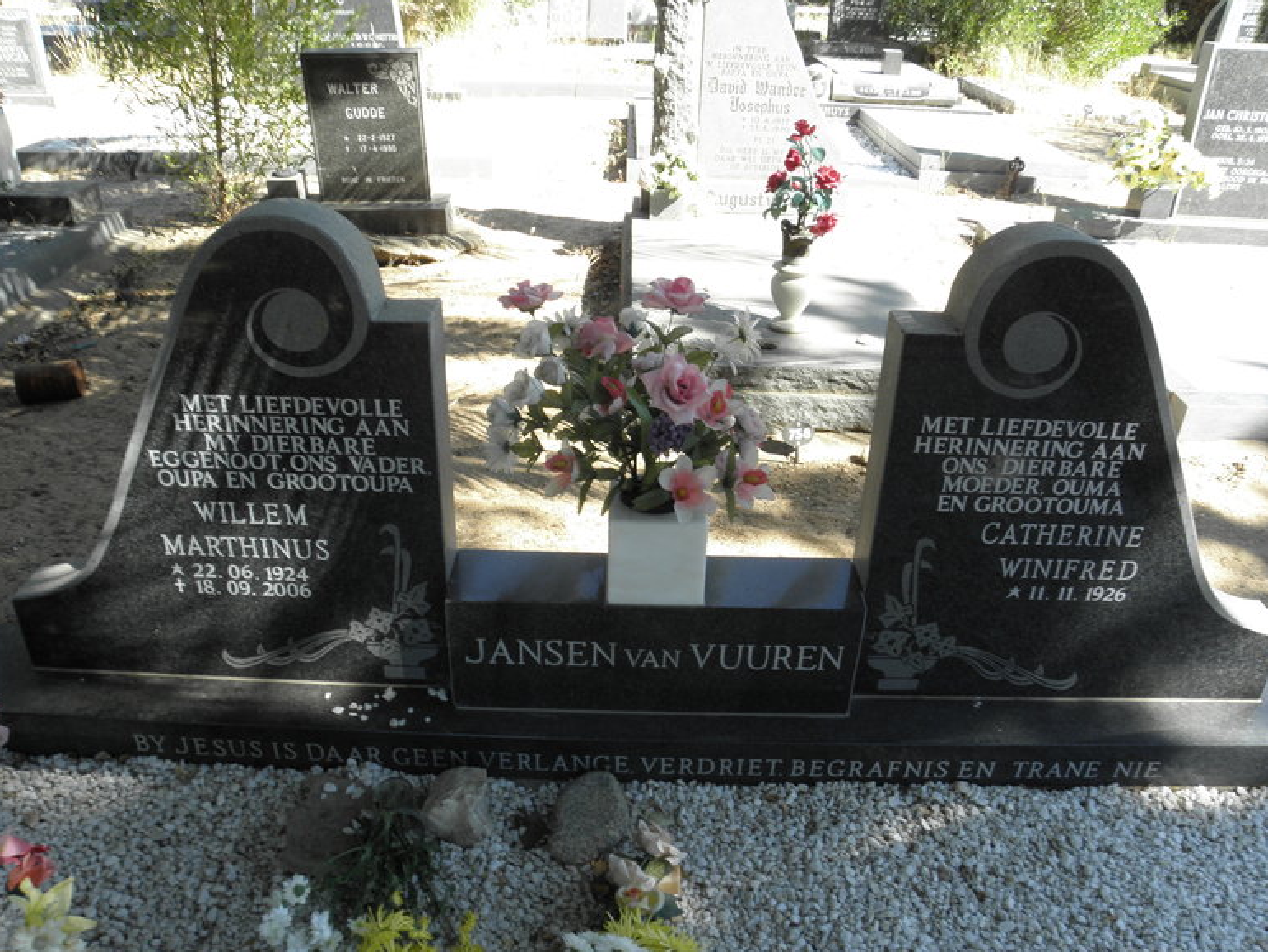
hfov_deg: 65.3
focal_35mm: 27
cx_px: 624
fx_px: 989
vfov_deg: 51.4
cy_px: 476
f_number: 5
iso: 64
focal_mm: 4.6
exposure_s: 1/60
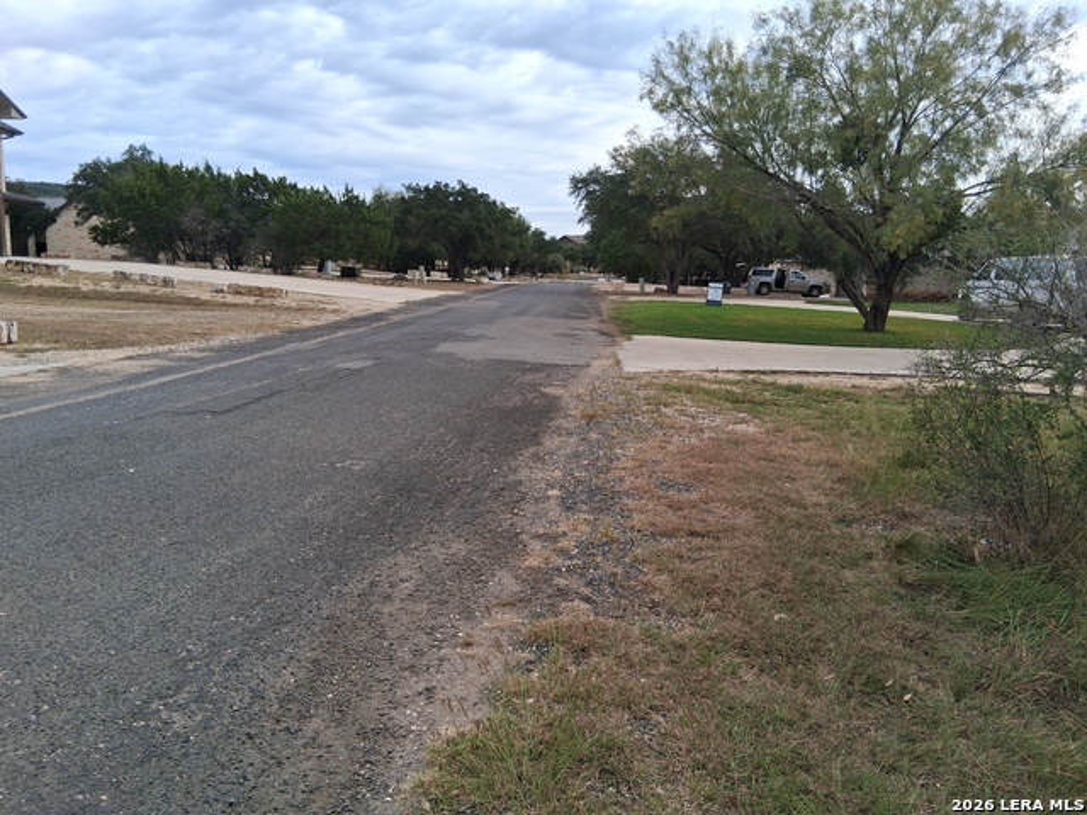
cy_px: 408
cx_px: 544
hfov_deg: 67.3
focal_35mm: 26
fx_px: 816
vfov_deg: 53.1
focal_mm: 3.98
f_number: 1.8
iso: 25
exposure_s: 1/436
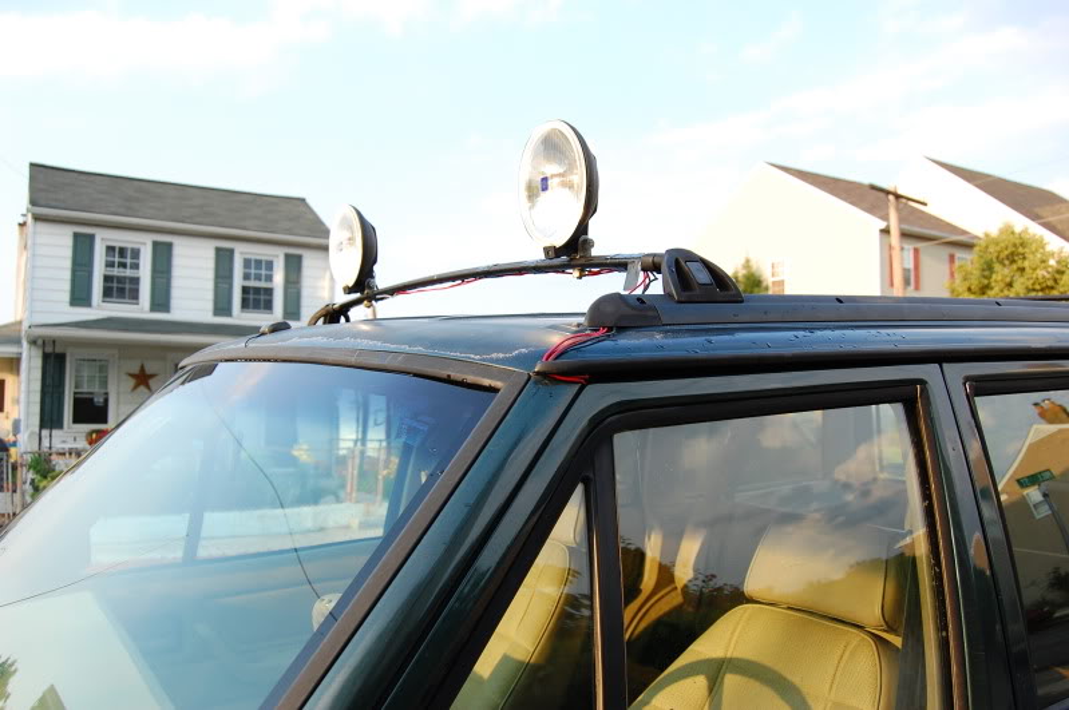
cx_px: 534
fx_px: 890
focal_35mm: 30
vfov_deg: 43.5
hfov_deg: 62.0
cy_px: 355
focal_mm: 20
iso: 200
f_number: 5.6
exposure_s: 1/200
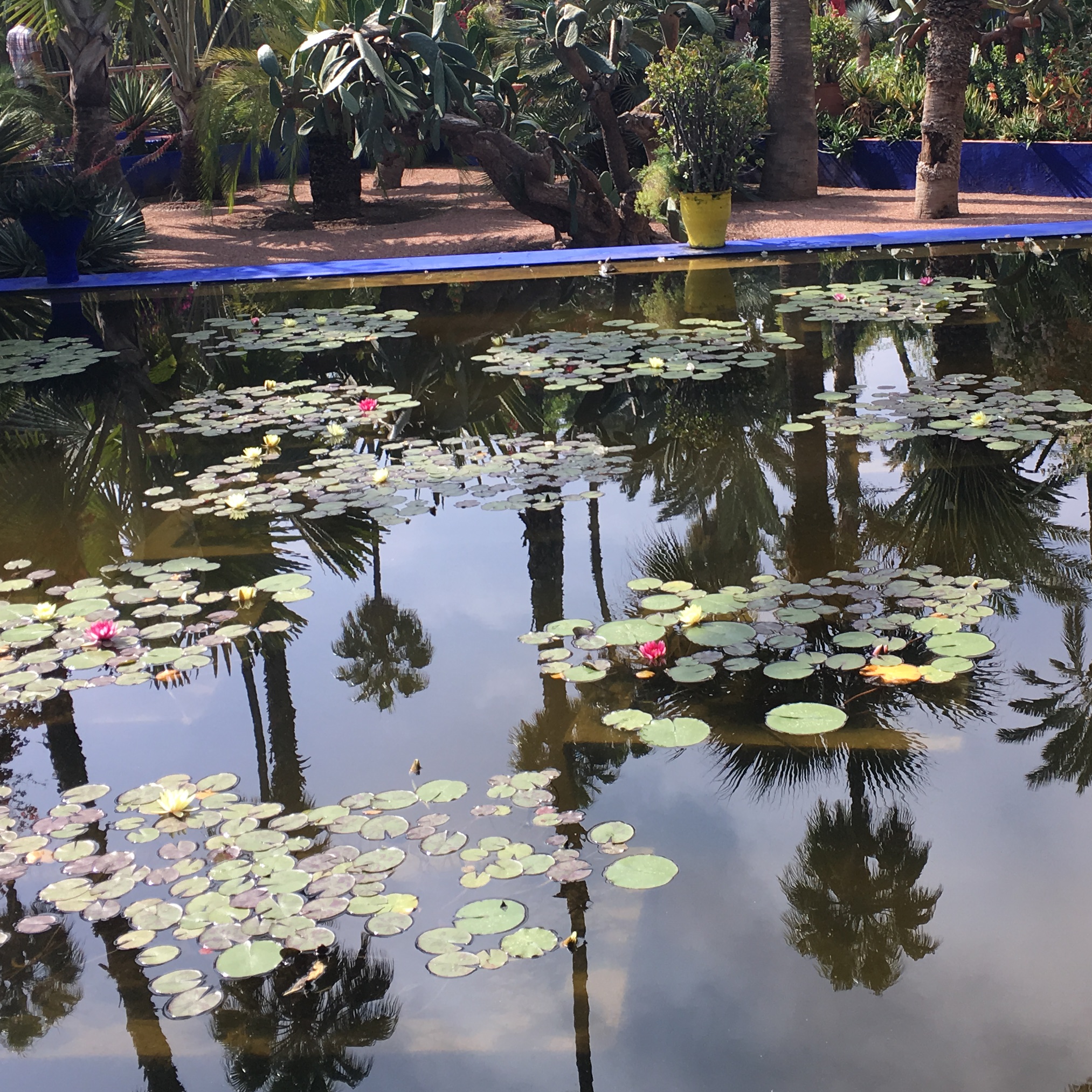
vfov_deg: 33.1
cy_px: 367
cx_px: 655
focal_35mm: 51
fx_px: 1820
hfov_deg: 33.3
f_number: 2.2
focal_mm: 4.15
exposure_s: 1/519
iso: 25
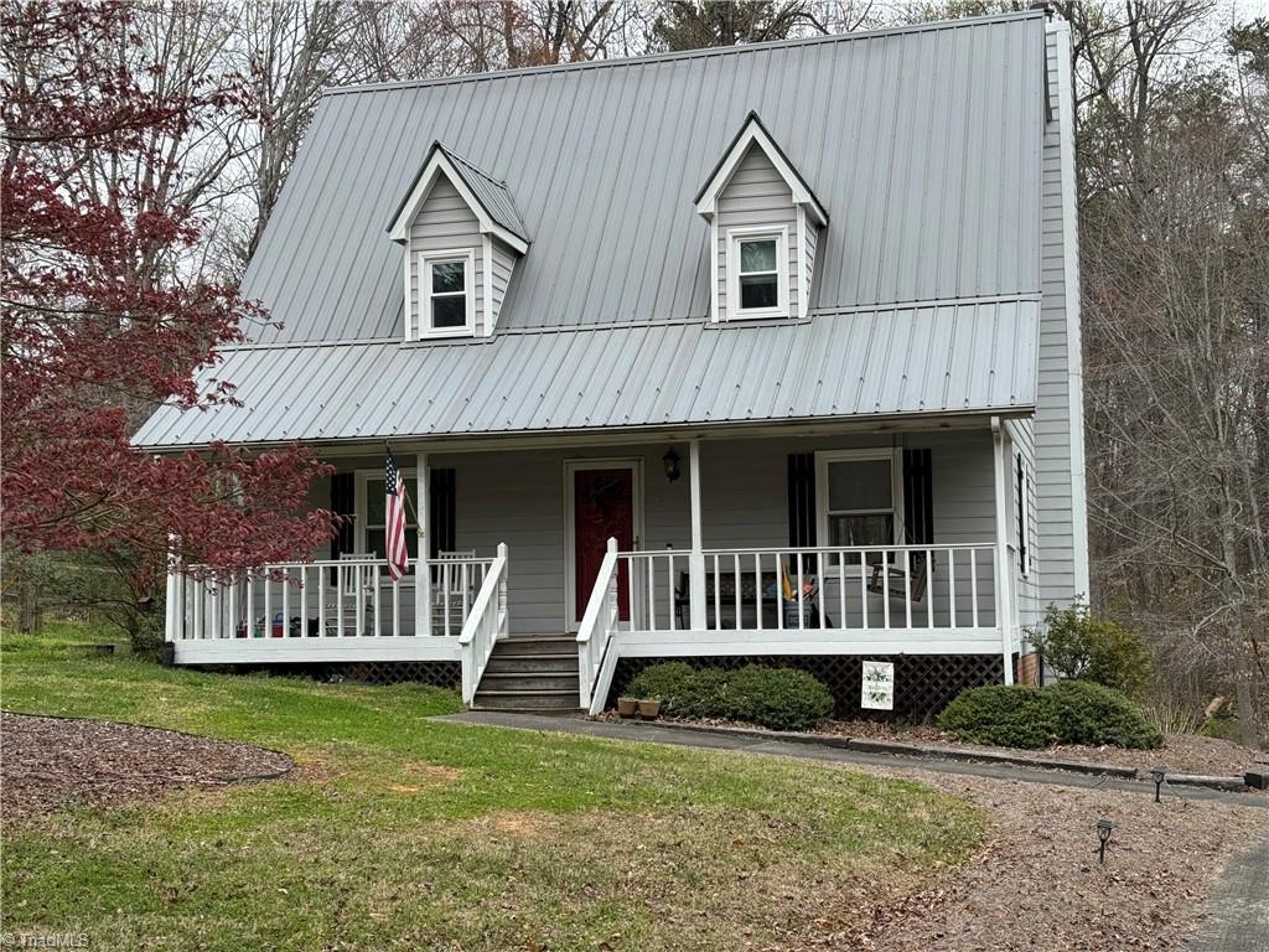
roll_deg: +0.9
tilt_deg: +3.9
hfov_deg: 39.7
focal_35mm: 48
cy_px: 476
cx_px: 634
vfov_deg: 30.3
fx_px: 1760
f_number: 1.78
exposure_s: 1/2513
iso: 64
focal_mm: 6.86
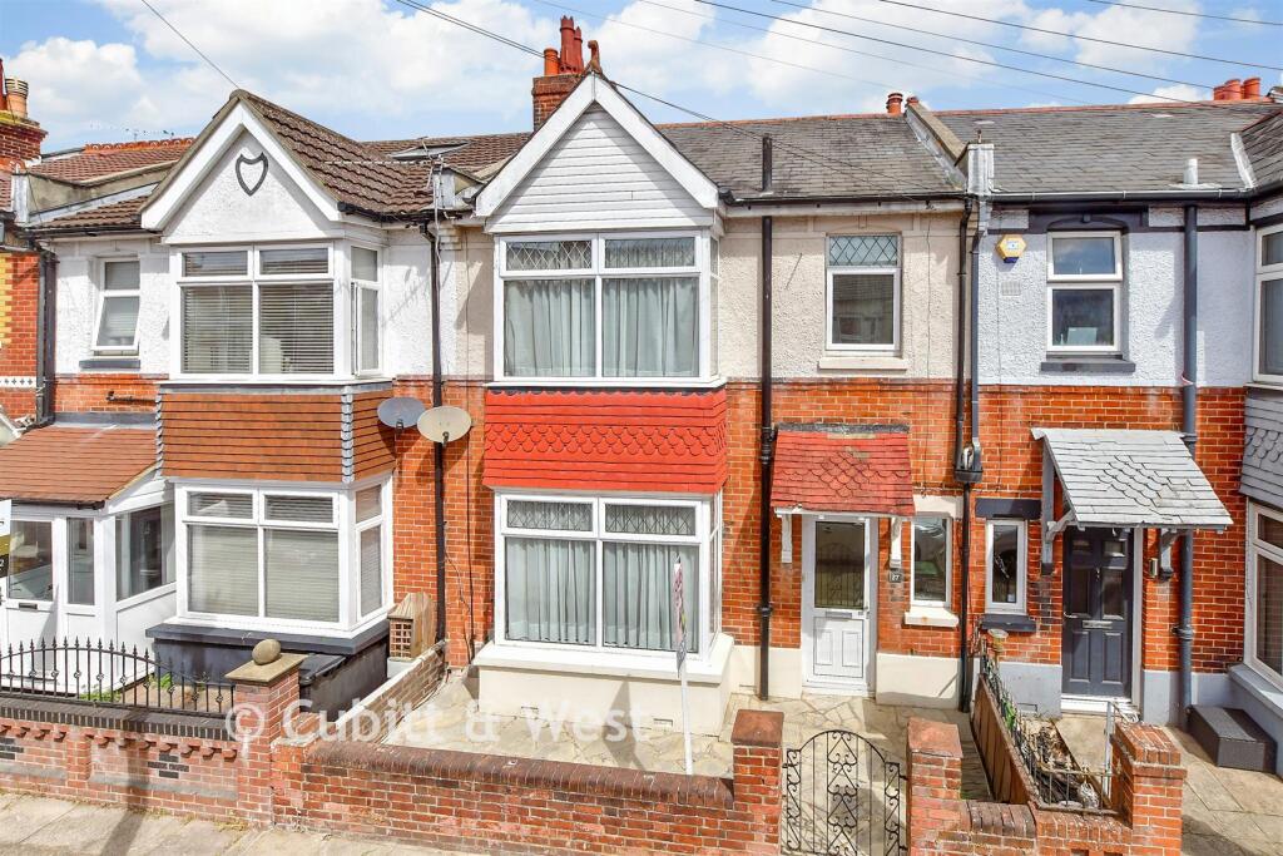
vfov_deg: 77.3
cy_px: 428
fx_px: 535
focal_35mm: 15
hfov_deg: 100.4
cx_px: 642
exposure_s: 1/500
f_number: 8
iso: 250
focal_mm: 10
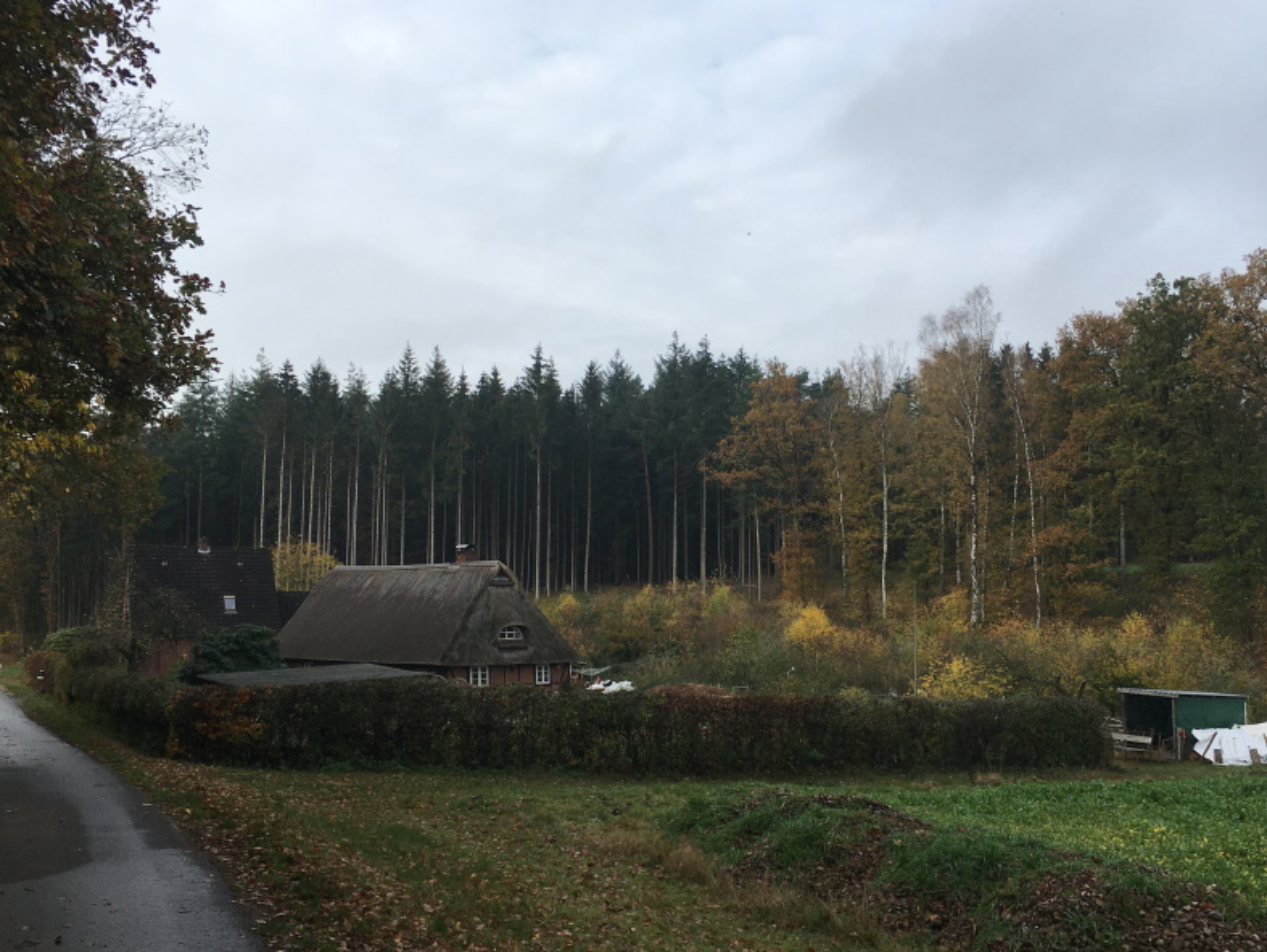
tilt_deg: +3.5
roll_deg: -0.2
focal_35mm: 35
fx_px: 1282
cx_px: 686
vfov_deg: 40.7
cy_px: 521
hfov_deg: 52.5
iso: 25
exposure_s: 1/777
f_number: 2.2
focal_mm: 4.15
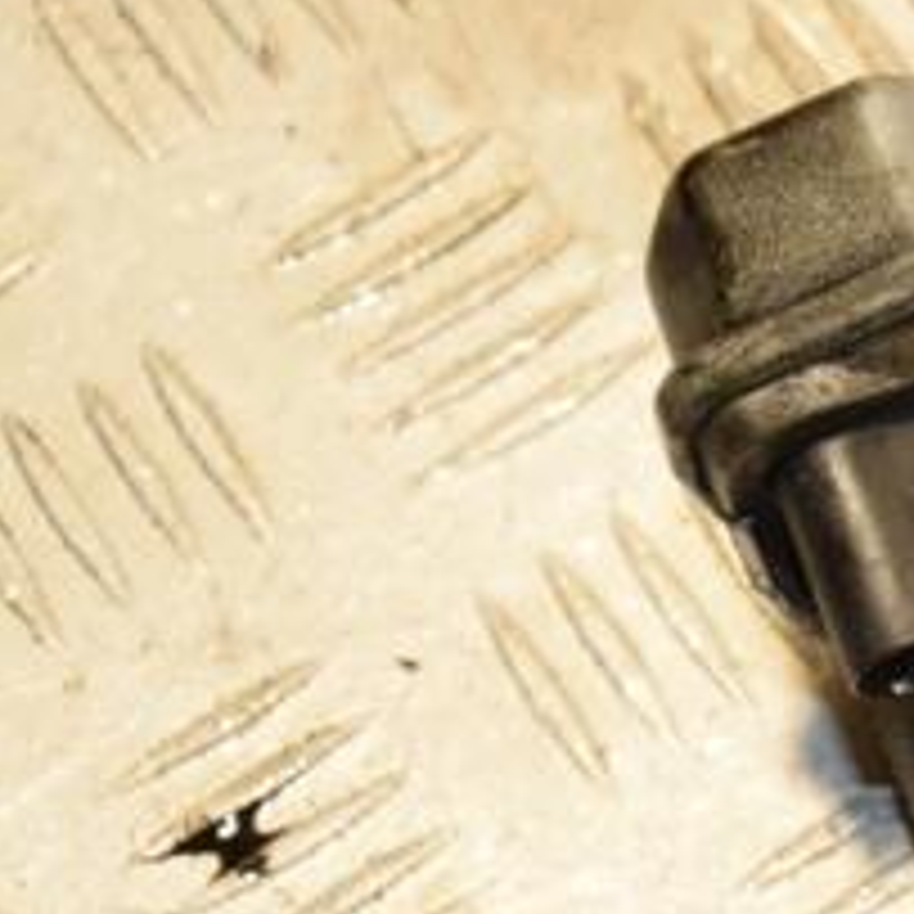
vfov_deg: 8.9
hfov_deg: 8.7
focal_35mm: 196
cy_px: 558
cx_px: 1342
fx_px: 5855
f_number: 5.6
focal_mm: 52
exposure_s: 1/200
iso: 800
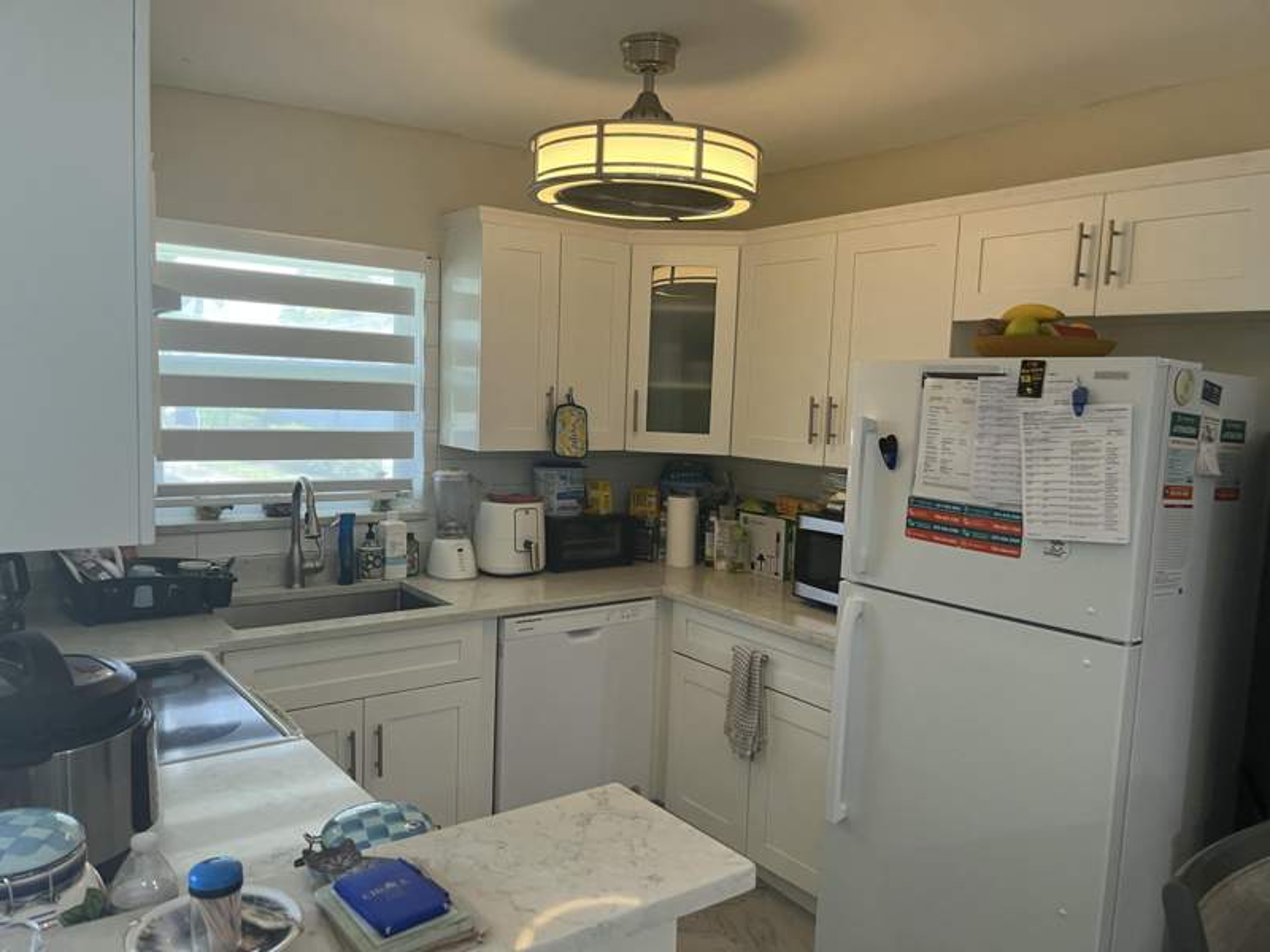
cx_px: 635
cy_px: 476
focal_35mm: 26
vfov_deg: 53.1
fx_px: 954
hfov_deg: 67.3
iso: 80
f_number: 1.6
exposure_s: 1/60
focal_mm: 5.1
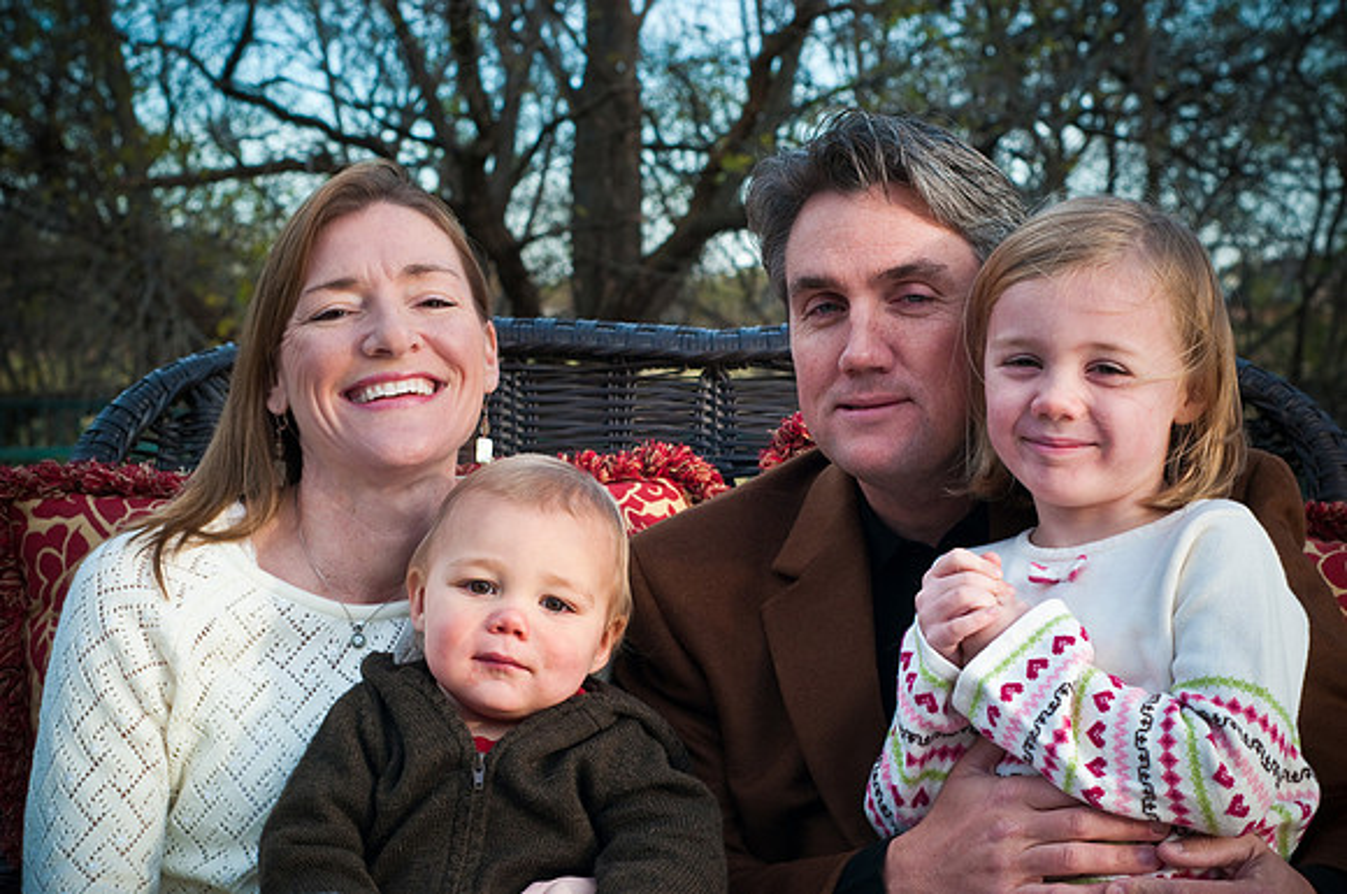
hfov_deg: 27.0
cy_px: 447
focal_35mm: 75
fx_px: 2802
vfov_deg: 18.1
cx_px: 674
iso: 200
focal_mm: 50
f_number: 7.1
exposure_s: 1/200
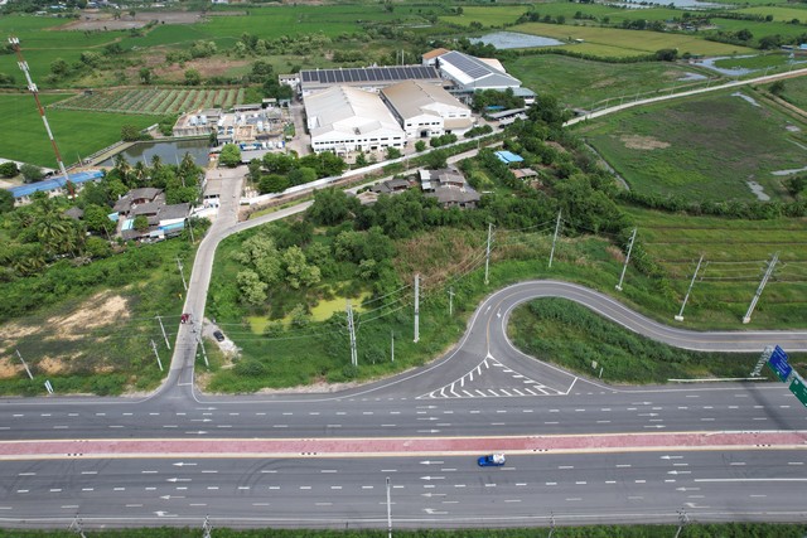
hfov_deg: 78.6
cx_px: 404
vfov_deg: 57.3
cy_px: 269
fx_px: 493
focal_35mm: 22
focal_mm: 8.38
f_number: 2.8
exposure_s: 1/1500
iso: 110
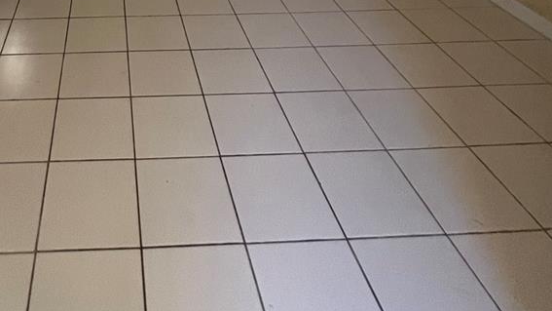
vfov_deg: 27.6
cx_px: 127
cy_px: -148
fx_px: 439
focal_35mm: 30
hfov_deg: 60.2
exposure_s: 1/99
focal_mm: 1.57
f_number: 1.8
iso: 200
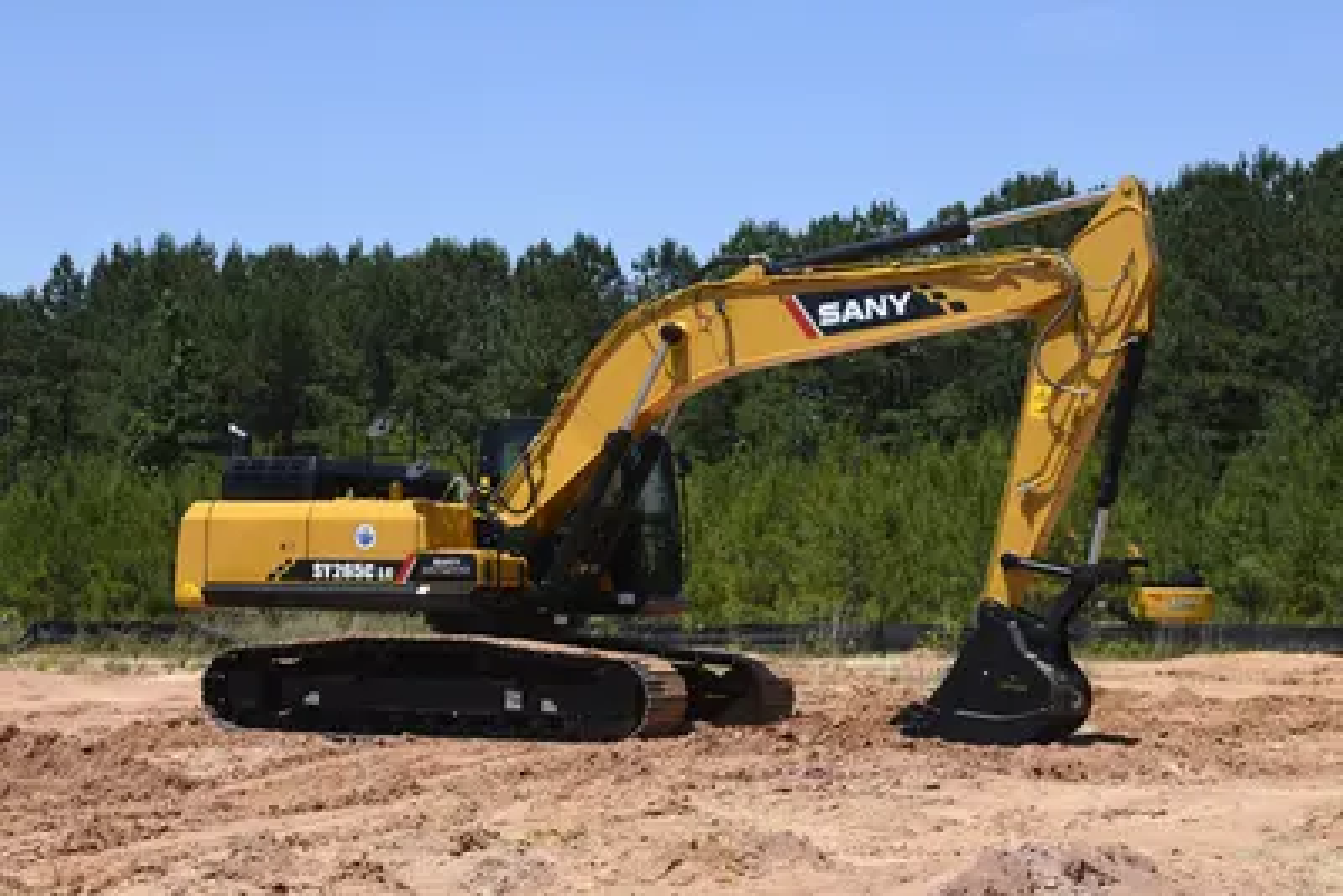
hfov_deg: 24.8
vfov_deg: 16.7
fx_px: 3060
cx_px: 672
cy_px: 448
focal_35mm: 82
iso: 100
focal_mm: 82
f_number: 9
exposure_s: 1/200
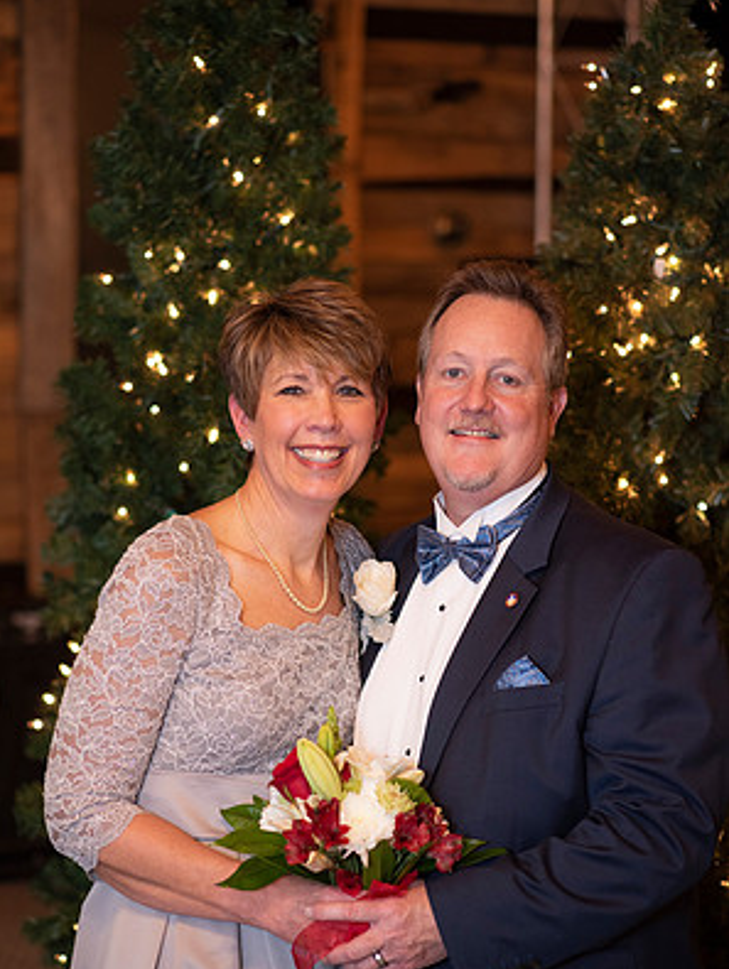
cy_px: 545
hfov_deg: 15.9
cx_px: 363
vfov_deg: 21.1
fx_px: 2607
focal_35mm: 93
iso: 1000
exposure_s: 1/200
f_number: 2.2
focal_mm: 85
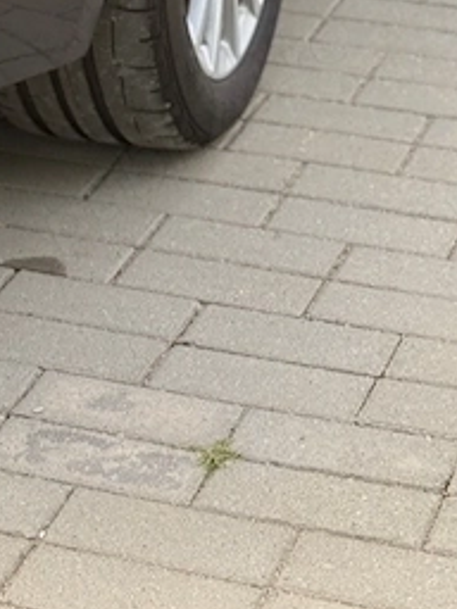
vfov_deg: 12.7
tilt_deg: -13.5
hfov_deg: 9.8
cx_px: -79
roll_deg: +0.2
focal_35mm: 150
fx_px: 2640
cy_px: -181
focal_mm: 6.76
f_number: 1.78
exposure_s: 1/706
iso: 80
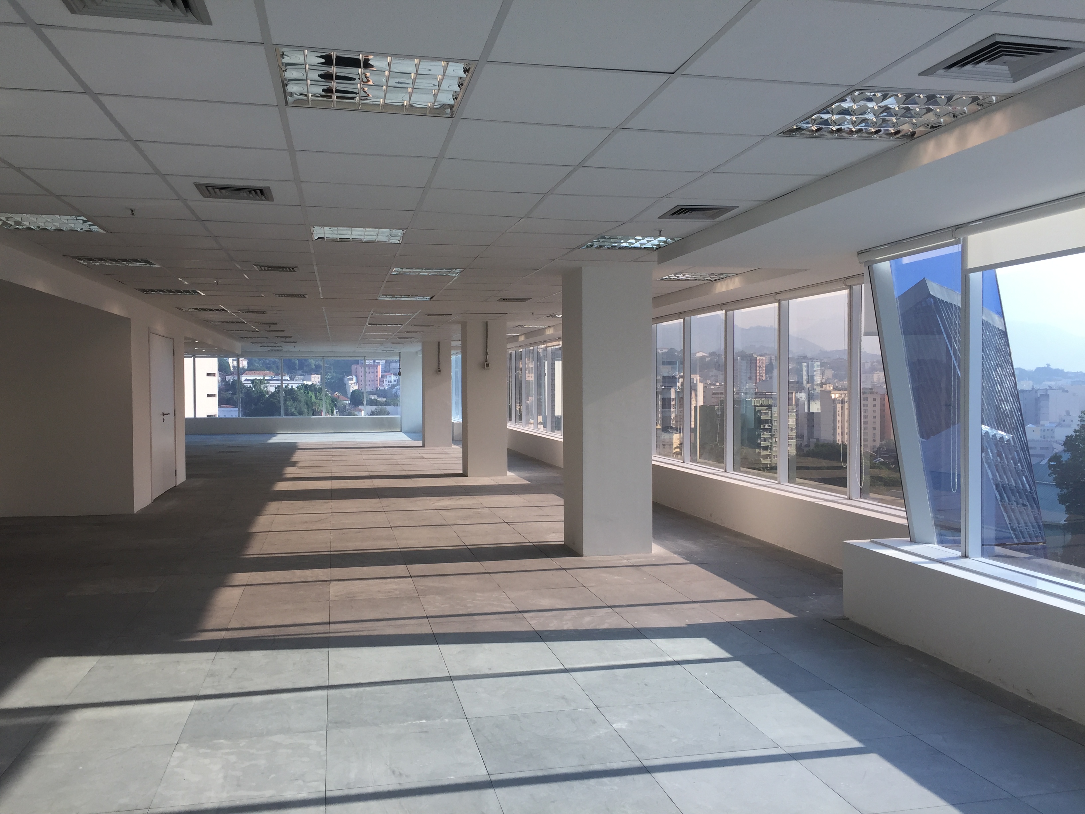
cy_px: 407
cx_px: 542
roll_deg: -0.1
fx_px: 909
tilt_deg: -1.7
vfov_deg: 48.2
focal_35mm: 29
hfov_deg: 61.7
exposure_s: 1/403
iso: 32
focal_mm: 4.15
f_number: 2.2
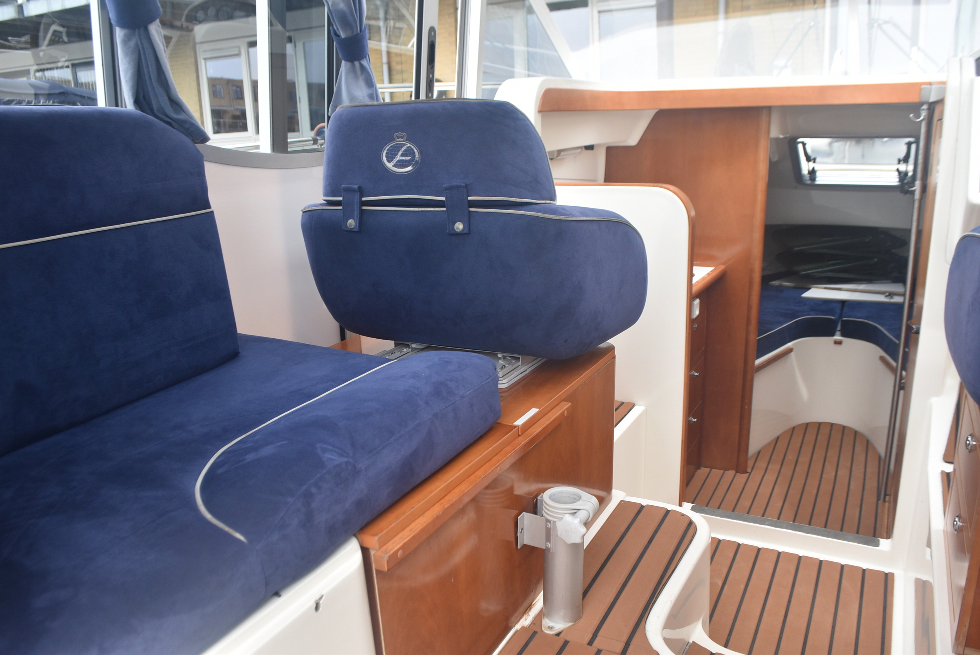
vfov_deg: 48.0
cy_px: 328
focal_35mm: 27
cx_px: 490
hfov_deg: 67.3
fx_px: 736
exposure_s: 1/160
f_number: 6.3
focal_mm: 18
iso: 400
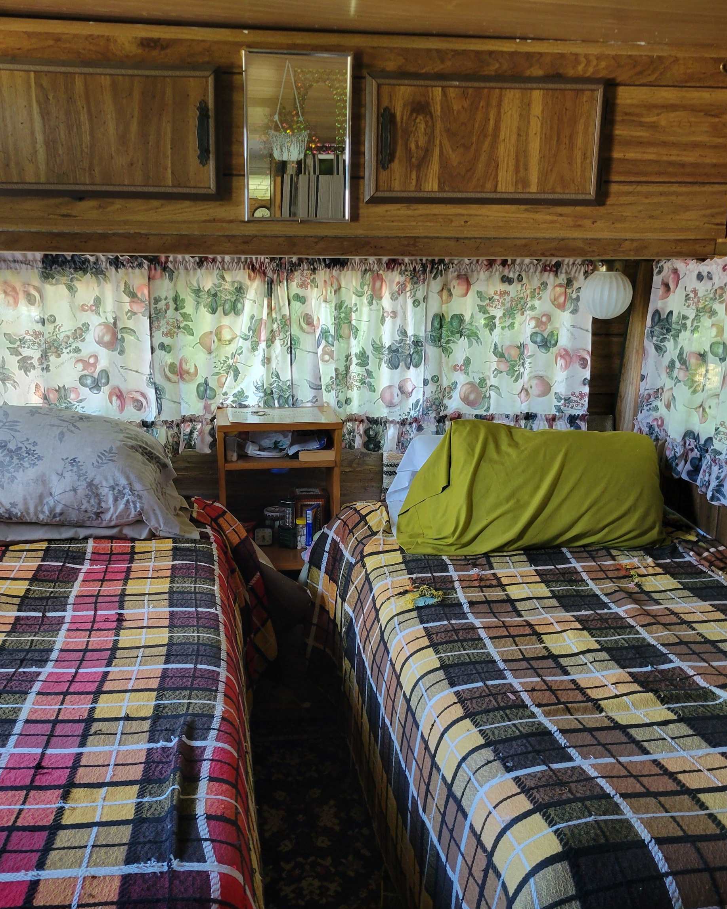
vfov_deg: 52.8
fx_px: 915
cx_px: 342
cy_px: 455
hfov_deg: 43.3
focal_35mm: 34
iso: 200
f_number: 1.8
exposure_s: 1/40
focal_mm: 5.4
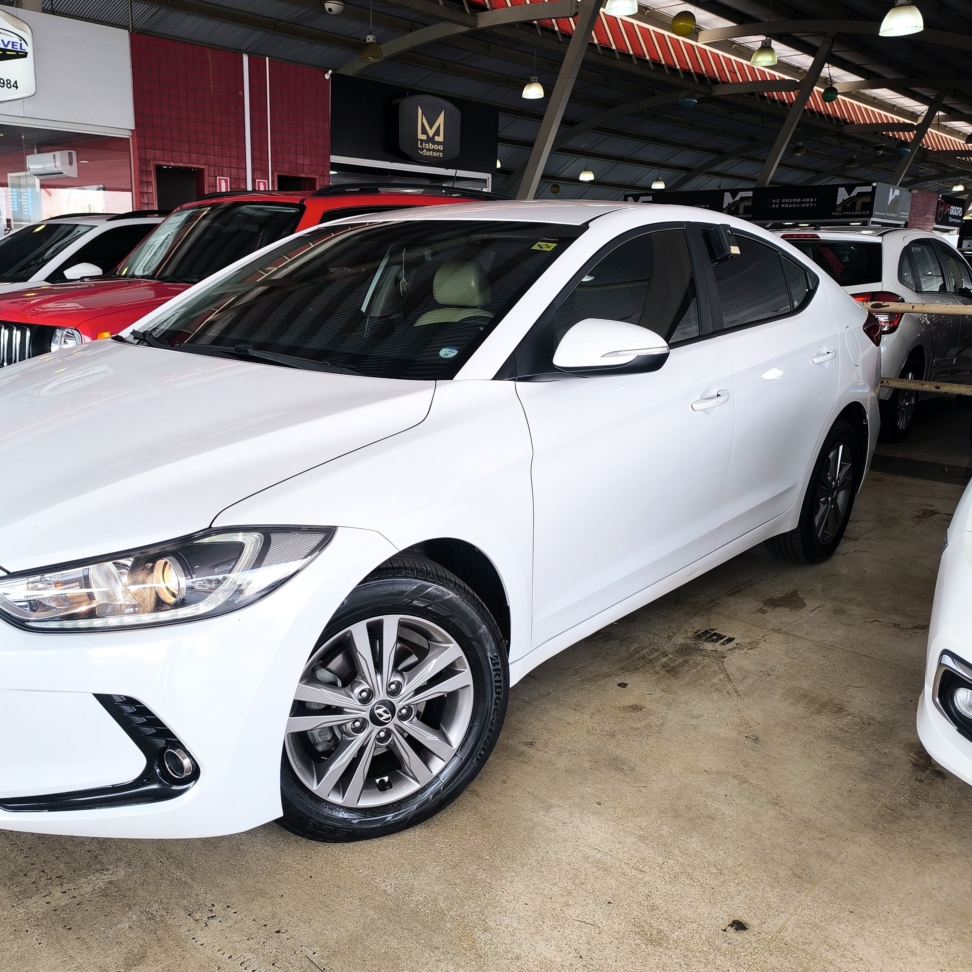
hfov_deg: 56.6
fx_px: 890
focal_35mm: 28
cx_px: 363
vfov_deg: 57.3
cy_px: 495
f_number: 1.65
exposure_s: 1/120
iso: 125
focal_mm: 6.14
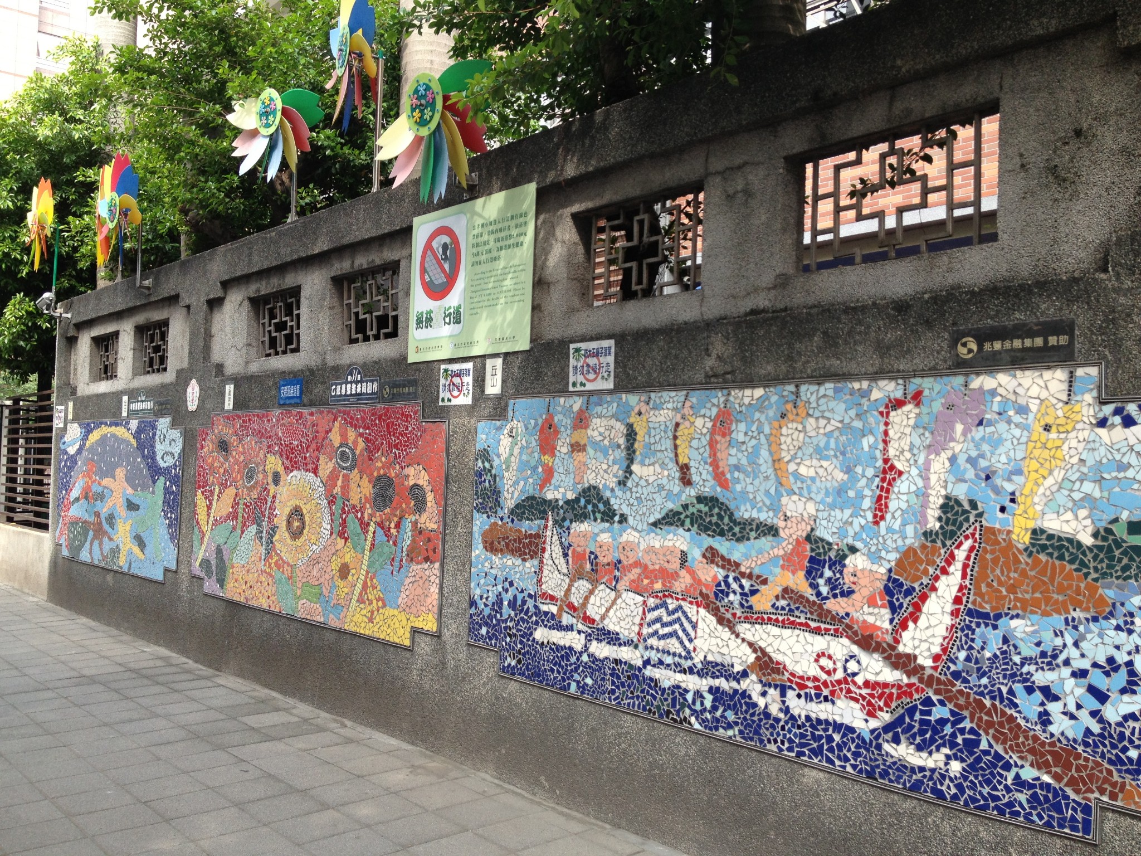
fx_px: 1154
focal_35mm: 35
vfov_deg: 40.7
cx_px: 570
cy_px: 428
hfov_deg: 52.6
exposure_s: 1/139
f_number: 2.4
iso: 50
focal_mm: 4.28
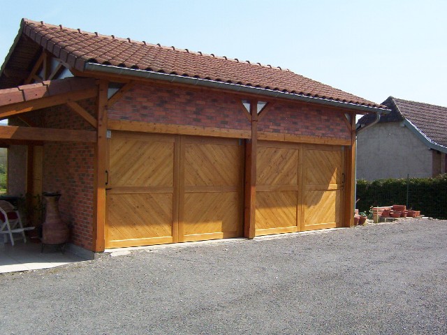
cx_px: 224
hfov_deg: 51.4
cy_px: 168
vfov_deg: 39.7
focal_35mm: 36
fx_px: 465
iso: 100
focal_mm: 5.54
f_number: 5.24
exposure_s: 1/470
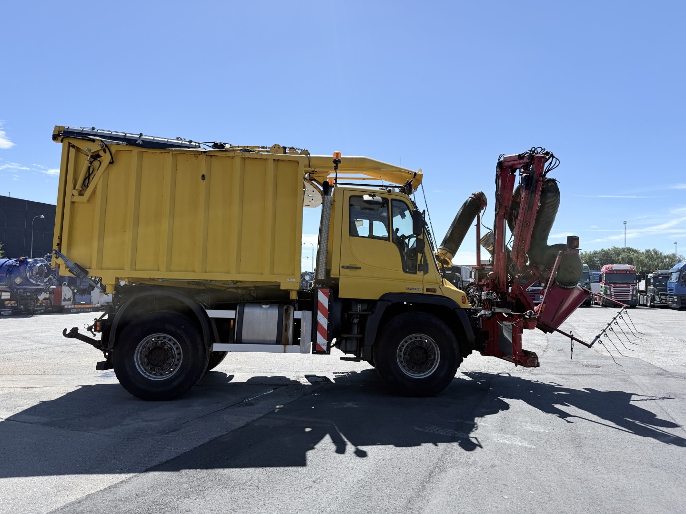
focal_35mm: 24
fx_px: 476
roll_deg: -1.4
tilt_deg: +6.0
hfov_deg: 71.6
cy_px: 257
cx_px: 343
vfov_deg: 56.8
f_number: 1.78
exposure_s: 1/4167
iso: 80
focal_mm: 6.76
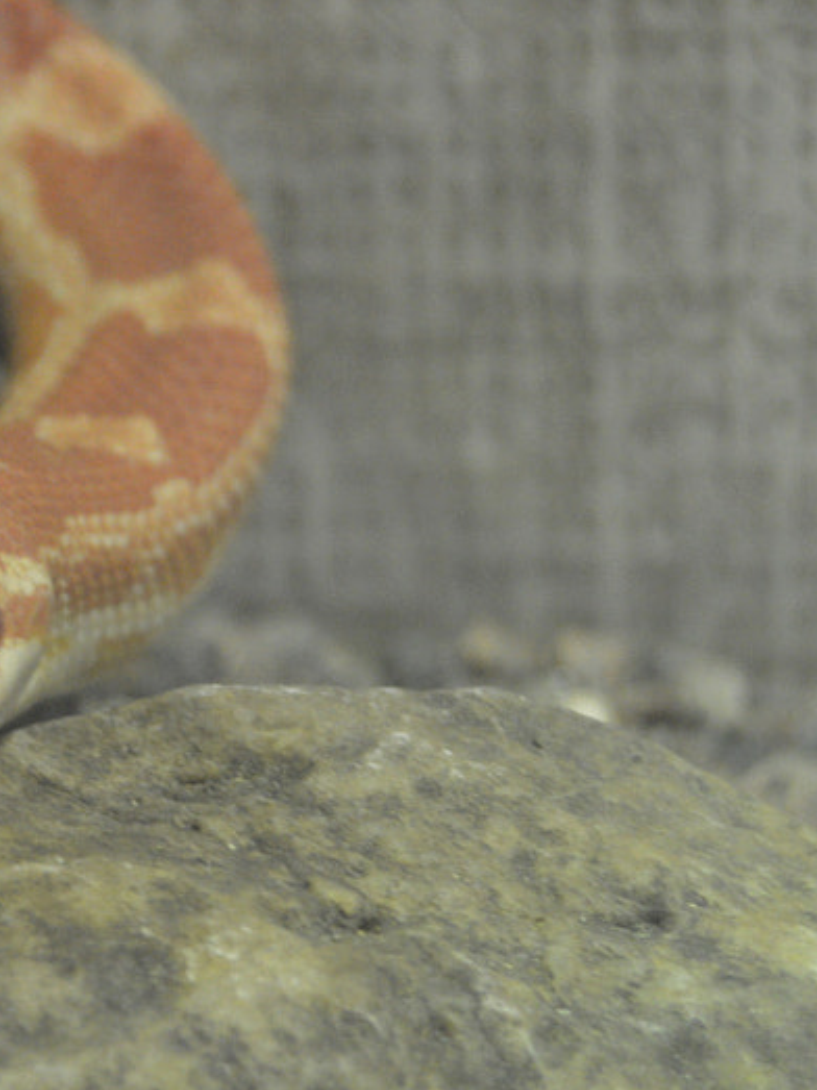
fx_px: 7633
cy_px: 569
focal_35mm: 242
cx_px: -81
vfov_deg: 8.2
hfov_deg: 6.1
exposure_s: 1/60
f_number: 5.6
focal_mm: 55
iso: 1000
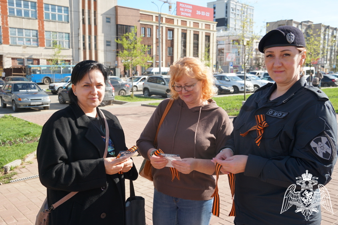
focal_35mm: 34
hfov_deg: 55.1
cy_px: 112
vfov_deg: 38.3
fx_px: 324
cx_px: 169
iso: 100
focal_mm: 23
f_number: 4.5
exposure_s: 1/250
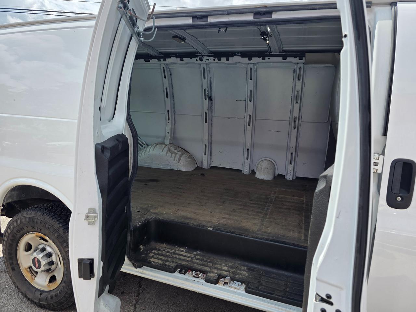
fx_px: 276
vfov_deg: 58.9
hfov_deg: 73.9
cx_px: 208
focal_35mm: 23
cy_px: 156
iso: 80
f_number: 1.7
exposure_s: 1/3336
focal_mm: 6.3
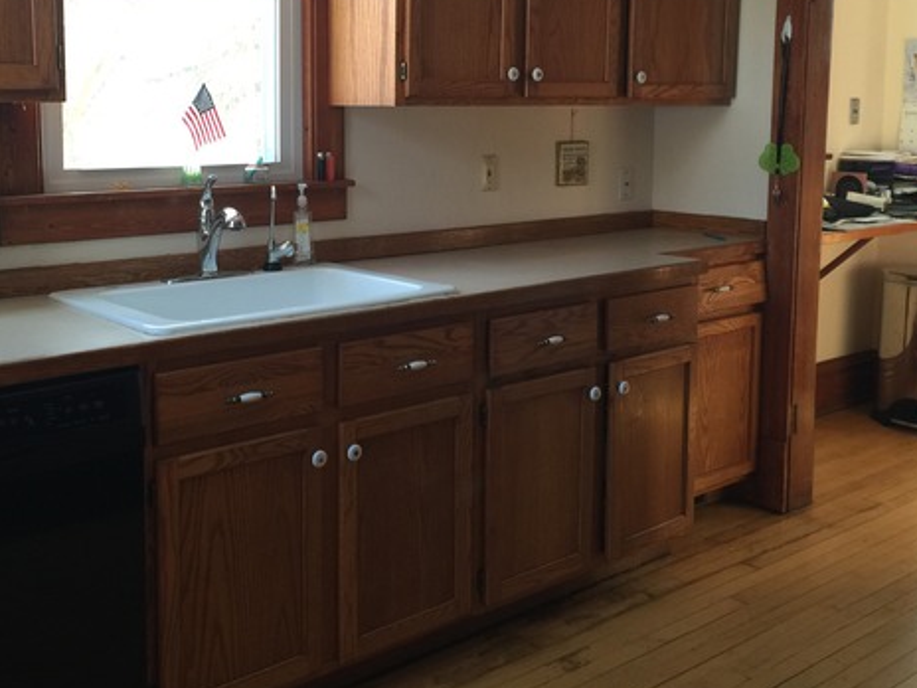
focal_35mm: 40
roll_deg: +0.2
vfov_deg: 35.6
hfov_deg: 46.4
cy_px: 223
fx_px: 1060
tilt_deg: -5.6
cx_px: 344
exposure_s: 1/15
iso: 40
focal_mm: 4.15
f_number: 2.2
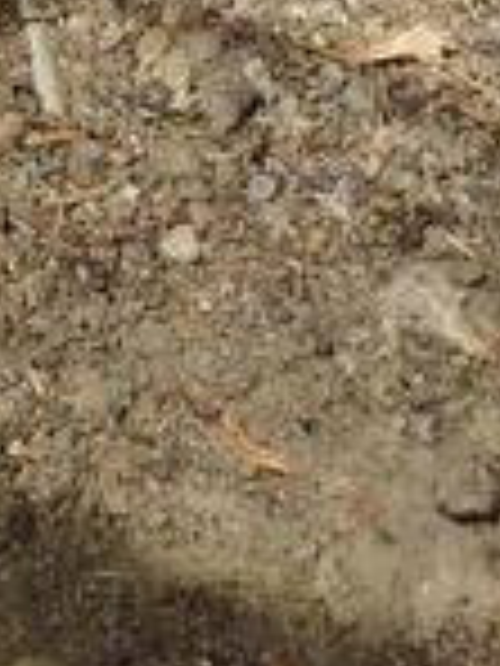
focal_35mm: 141
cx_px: -590
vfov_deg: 11.0
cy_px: -1100
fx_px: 2716
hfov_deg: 9.6
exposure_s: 1/1002
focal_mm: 5.31
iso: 50
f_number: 1.7
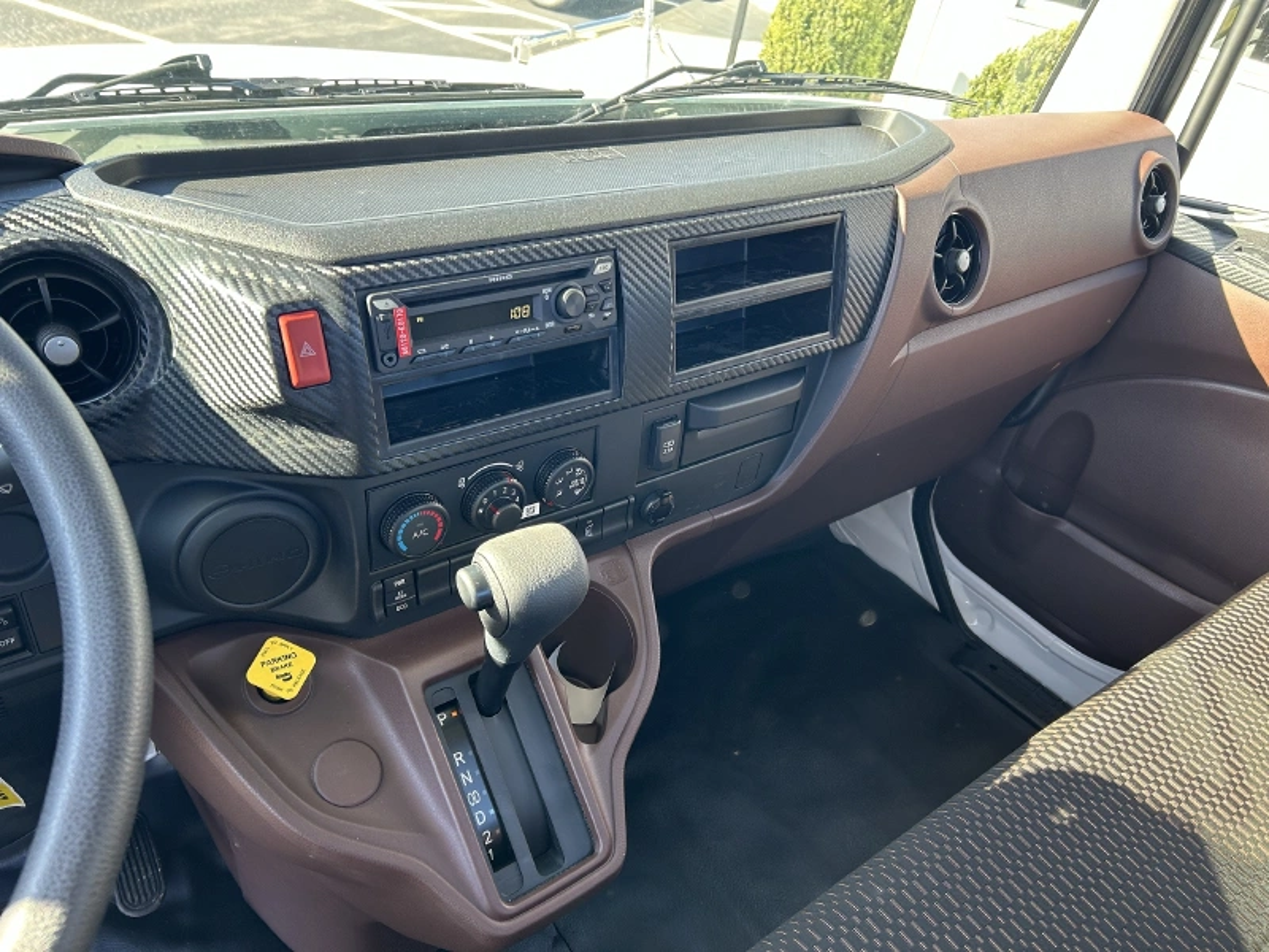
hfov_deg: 67.3
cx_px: 634
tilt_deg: -34.4
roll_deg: -14.0
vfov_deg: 53.1
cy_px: 476
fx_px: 953
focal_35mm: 26
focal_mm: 5.7
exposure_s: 1/121
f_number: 1.5
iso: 64
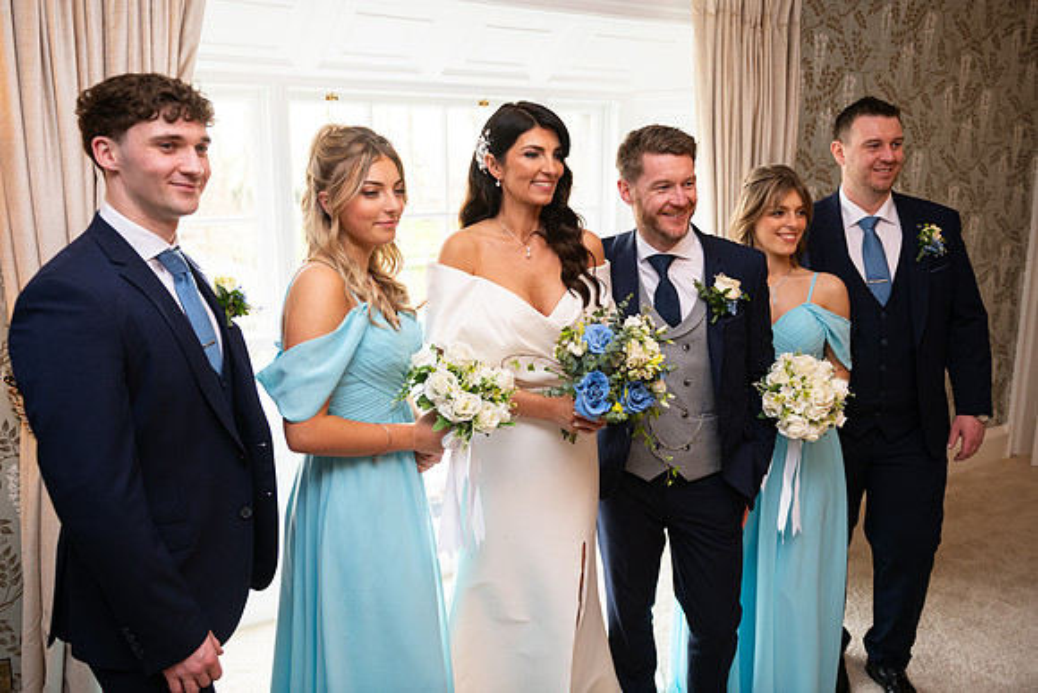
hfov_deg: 64.7
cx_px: 492
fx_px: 819
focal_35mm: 28
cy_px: 328
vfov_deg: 45.8
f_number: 3.5
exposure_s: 1/160
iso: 500
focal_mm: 27
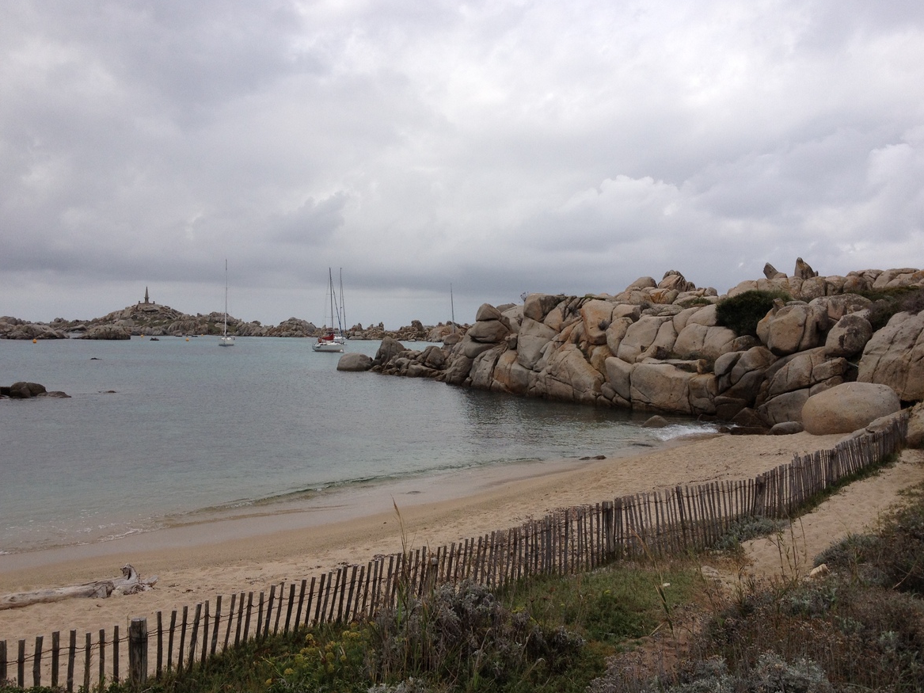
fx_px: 961
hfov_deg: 51.4
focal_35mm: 36
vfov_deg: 39.7
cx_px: 473
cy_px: 348
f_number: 2.4
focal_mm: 4.28
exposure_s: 1/1727
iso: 64
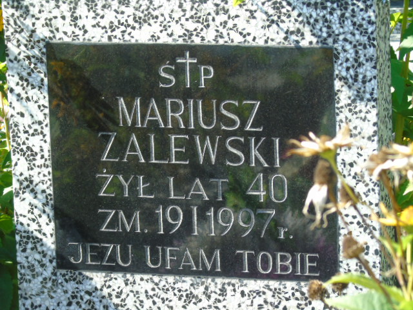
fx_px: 2529
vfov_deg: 7.0
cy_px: 155
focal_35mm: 212
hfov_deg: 9.3
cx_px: 206
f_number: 4.7
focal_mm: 38
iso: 160
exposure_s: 1/125
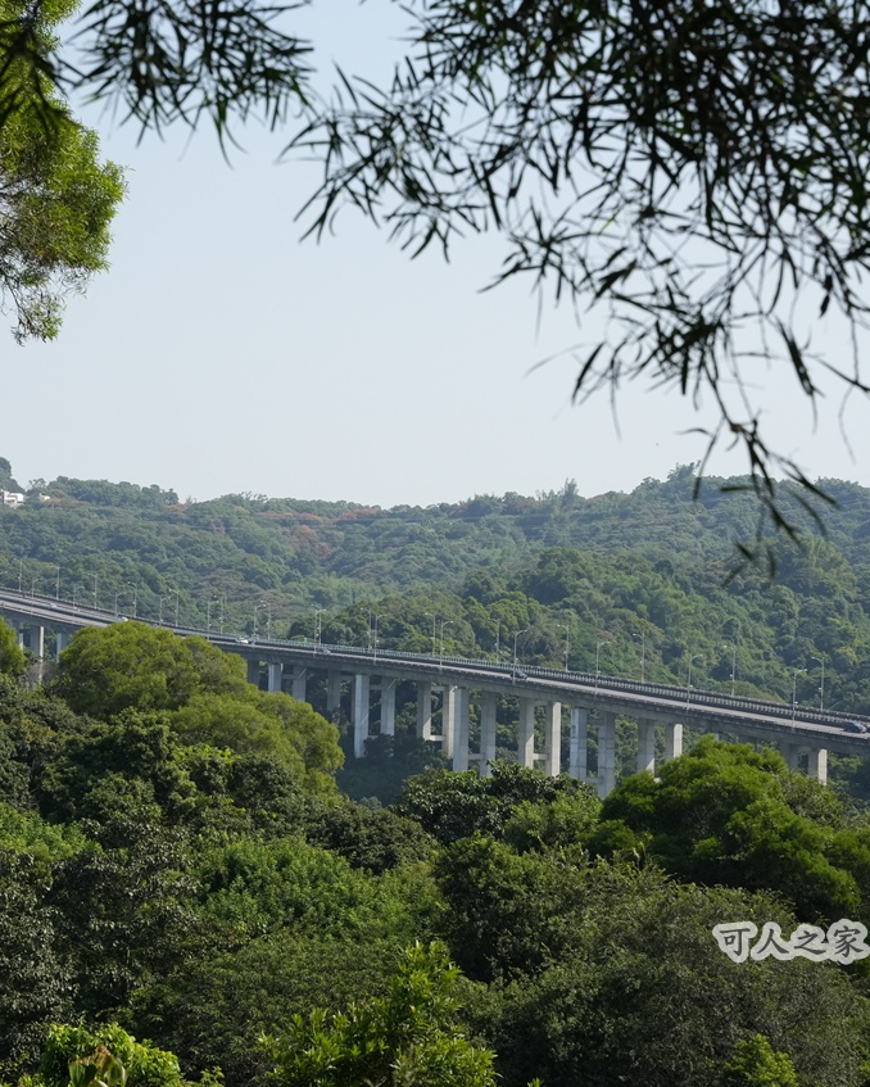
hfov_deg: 16.1
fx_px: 3061
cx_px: 249
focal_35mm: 95
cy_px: 542
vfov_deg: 20.1
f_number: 10
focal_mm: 67.1
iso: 2000
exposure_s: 1/3200
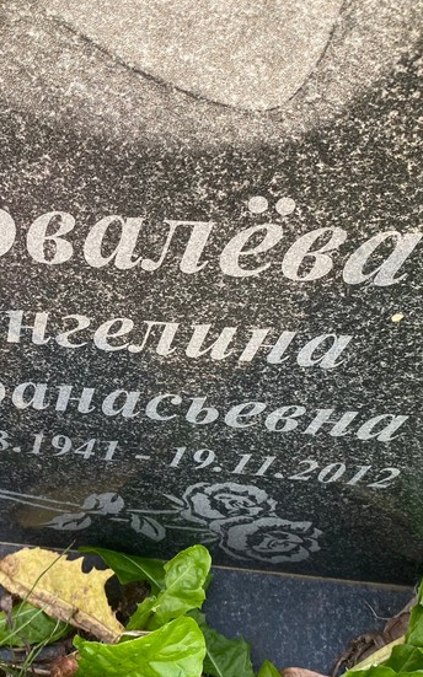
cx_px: 127
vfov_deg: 49.3
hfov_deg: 31.6
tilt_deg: -52.8
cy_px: 340
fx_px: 738
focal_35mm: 40
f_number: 1.8
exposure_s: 1/122
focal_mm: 4.25
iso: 50
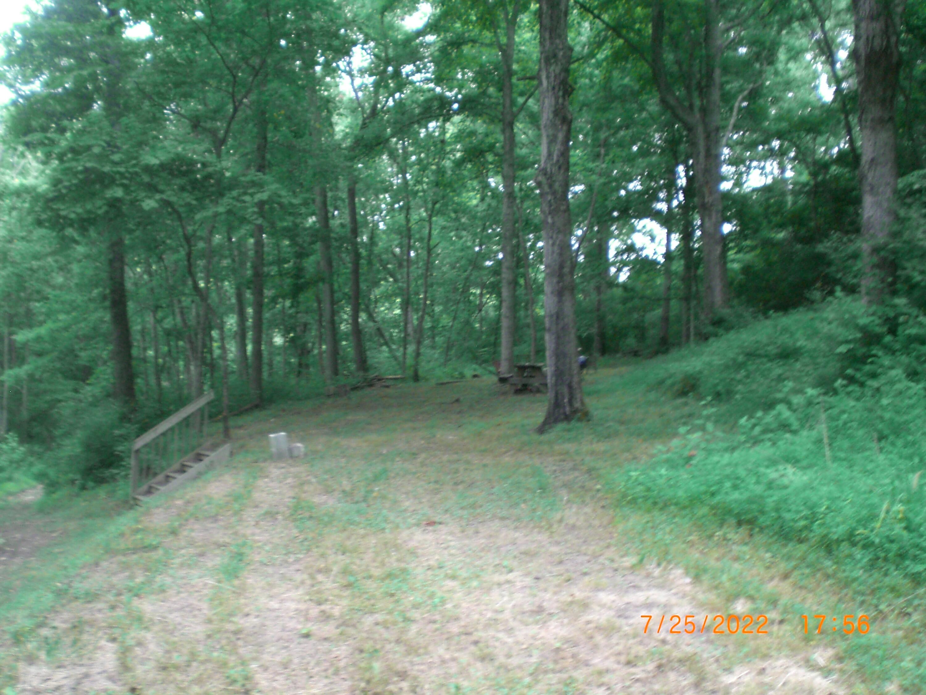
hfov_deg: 49.0
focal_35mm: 38
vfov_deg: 37.7
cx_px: 463
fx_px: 1017
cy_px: 348
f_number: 3.1
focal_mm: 6.3
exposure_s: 1/40
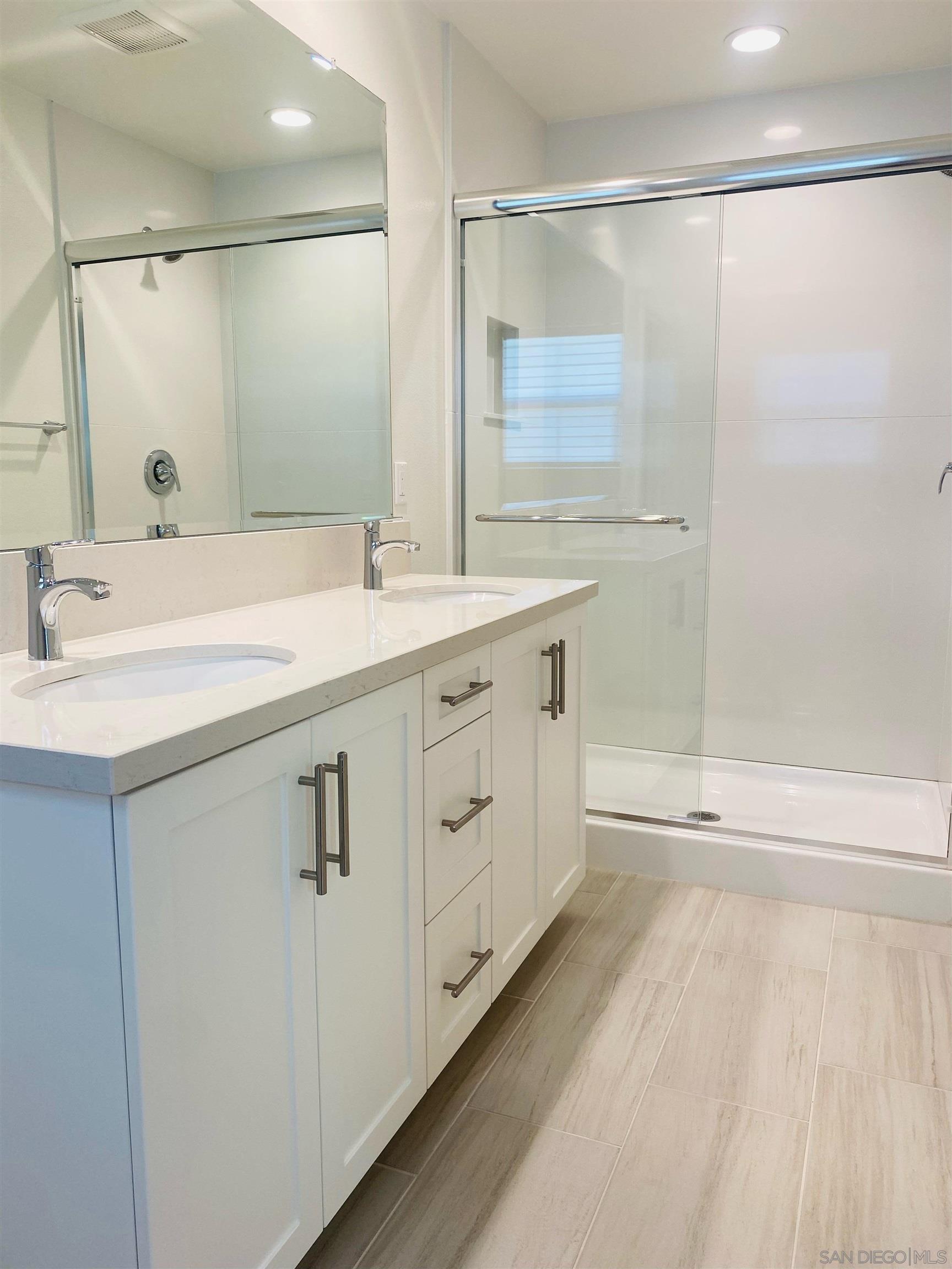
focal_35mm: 26
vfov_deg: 67.3
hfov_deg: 53.1
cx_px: 476
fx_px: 953
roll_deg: +0.0
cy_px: 634
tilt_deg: -7.0
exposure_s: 1/120
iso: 64
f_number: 1.8
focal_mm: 4.25
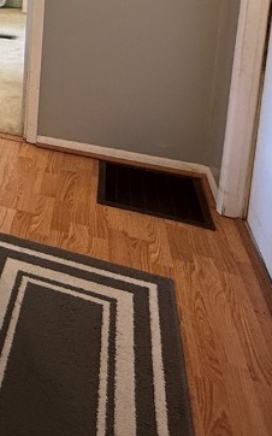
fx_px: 499
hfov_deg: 25.3
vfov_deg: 40.1
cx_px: -101
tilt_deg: -8.1
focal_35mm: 42
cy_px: -20
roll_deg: -1.1
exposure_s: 1/60
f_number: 2.2
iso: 250
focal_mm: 2.22
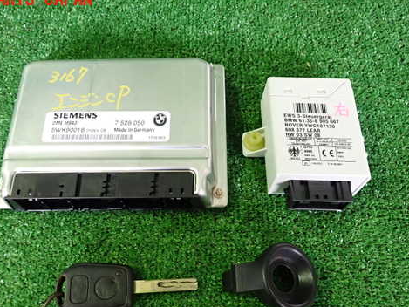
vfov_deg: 43.9
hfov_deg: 56.8
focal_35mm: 32
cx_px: 195
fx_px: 378
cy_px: 185
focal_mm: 4.5
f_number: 2
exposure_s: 1/30
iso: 500
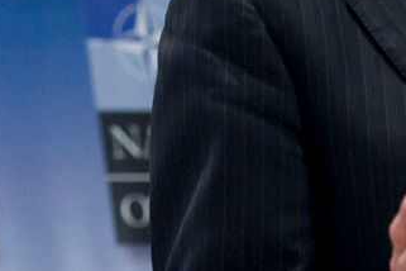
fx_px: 6067
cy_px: -24
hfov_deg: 3.8
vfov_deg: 2.6
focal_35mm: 538
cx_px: 173
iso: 3200
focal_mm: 135
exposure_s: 1/125
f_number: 4
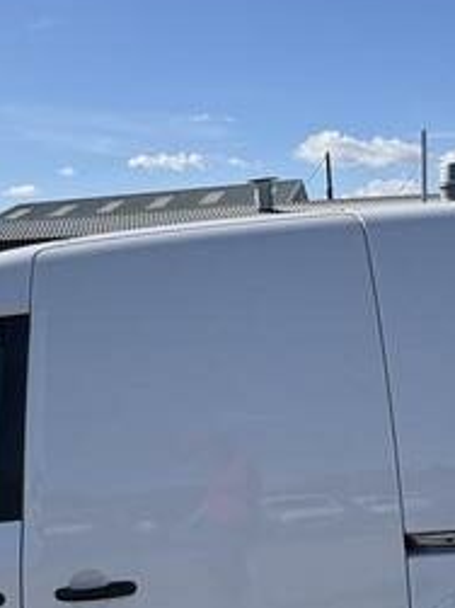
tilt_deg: +4.9
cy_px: 354
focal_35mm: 50
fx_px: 877
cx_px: 111
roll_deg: -2.4
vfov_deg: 38.1
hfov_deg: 28.6
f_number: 2.2
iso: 50
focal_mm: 2.22
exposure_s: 1/2208
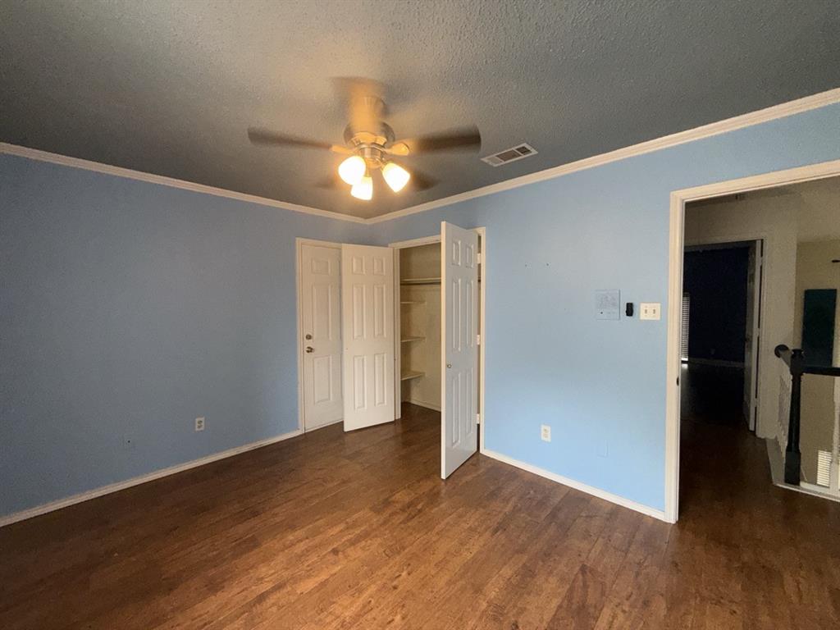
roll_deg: -0.1
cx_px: 420
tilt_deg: -1.8
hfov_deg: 102.1
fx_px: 340
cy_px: 315
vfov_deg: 85.7
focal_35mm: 14
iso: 80
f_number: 2.2
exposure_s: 1/73
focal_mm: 2.22
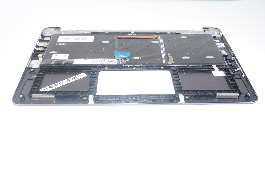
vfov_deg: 33.0
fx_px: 298
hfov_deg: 48.0
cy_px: 88
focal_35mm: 40
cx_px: 132
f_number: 5.6
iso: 640
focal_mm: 27
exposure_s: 1/160
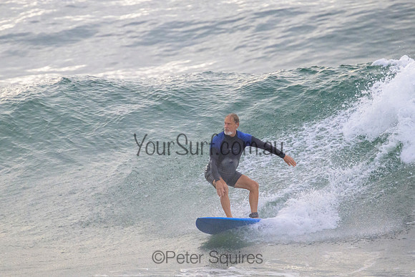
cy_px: 111
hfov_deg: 2.2
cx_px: 195
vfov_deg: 1.4
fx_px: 11044
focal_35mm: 958
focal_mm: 800
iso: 5000
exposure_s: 1/1600
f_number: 11
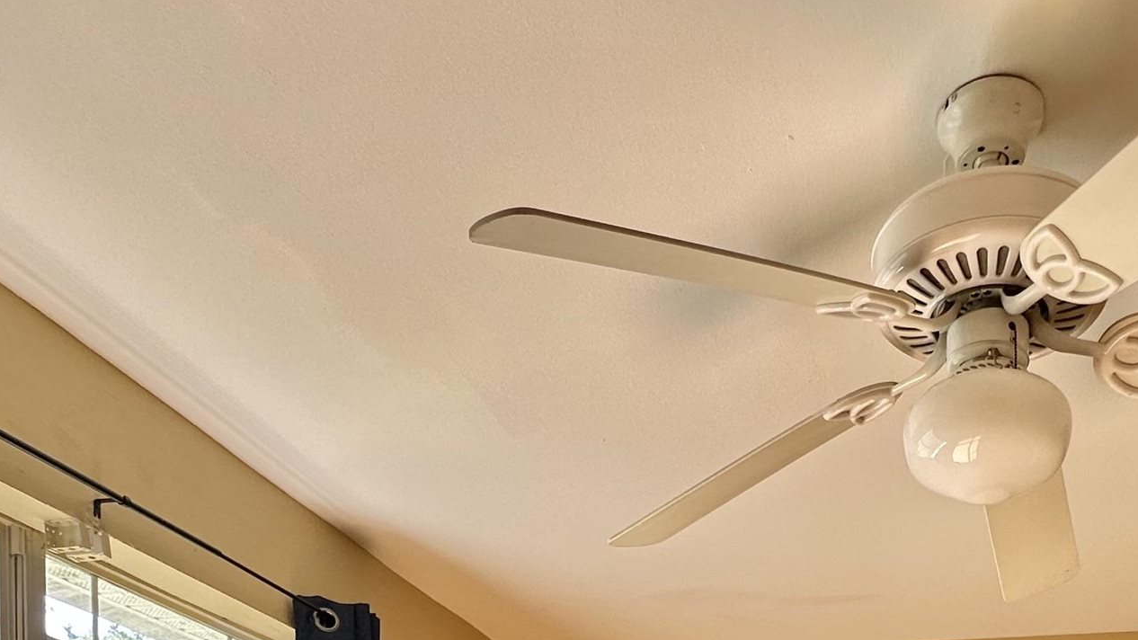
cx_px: 760
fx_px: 1116
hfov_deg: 53.0
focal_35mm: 37
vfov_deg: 25.0
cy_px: 944
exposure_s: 1/99
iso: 64
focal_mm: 2.22
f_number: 2.2
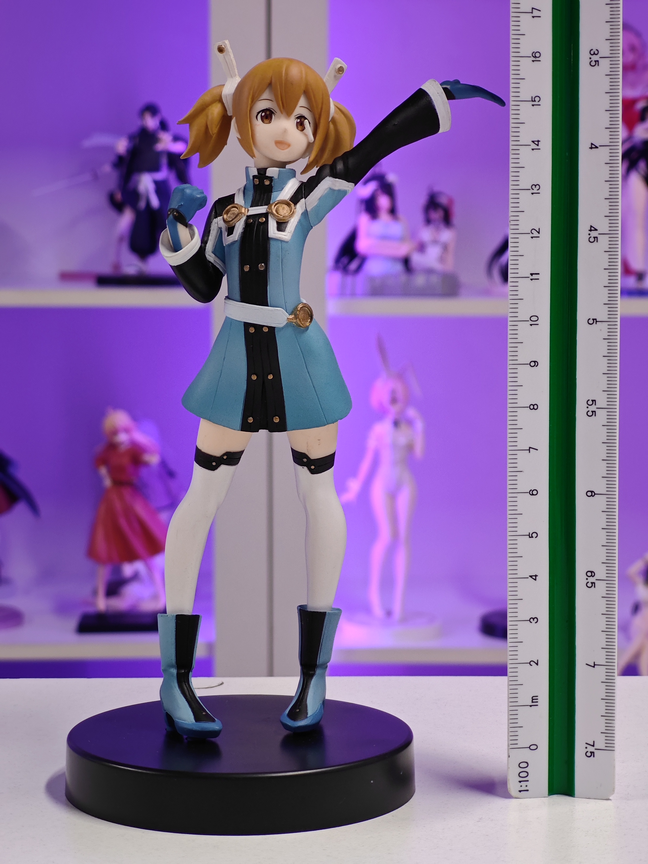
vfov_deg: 24.4
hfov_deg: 18.4
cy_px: 432
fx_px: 1997
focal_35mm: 80
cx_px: 324
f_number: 2.4
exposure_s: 1/21
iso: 400
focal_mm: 7.48
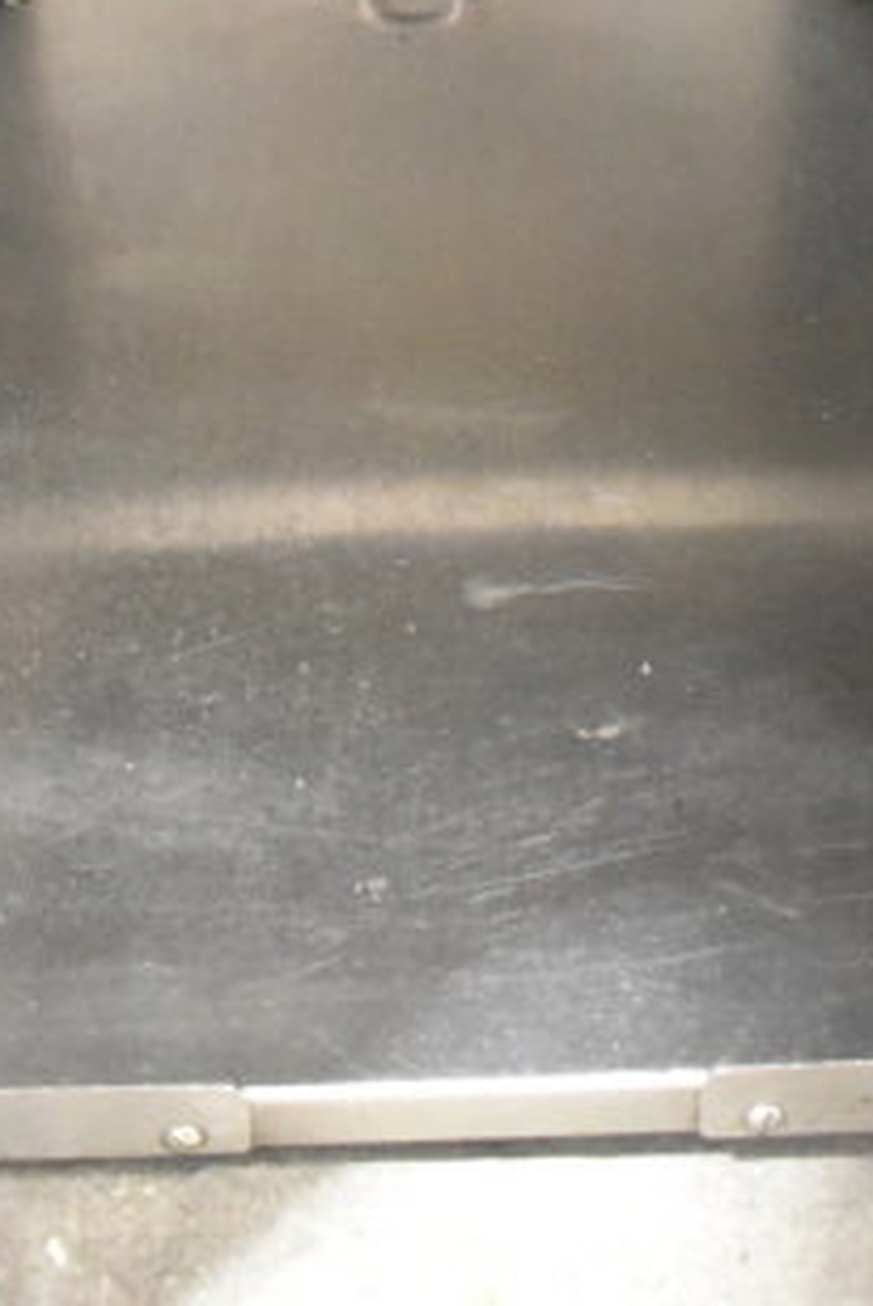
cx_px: 352
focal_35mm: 93
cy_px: -621
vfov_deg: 19.2
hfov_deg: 14.7
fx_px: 3393
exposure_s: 1/30
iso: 6400
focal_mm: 21
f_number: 3.8
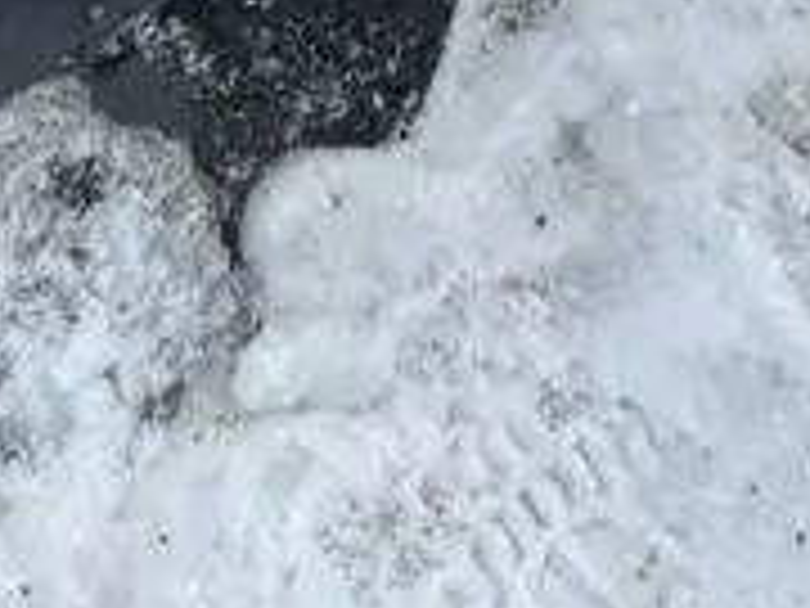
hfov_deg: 14.0
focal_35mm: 139
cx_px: 788
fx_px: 3253
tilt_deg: -42.4
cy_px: -851
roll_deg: -5.8
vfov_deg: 9.5
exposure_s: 1/1038
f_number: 1.5
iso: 50
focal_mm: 5.7
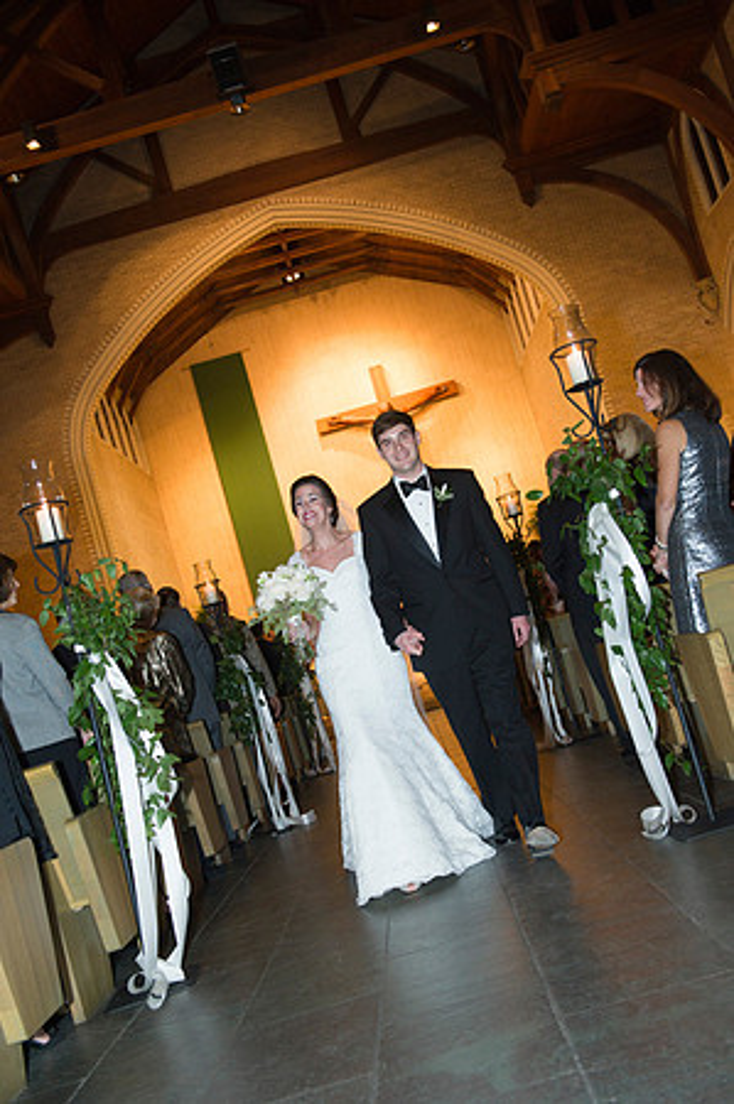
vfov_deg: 50.7
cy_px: 552
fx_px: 1165
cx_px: 367
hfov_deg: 35.0
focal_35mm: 38
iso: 1600
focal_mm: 38
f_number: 5
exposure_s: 1/80
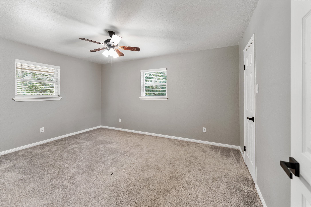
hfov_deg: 104.3
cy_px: 104
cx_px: 156
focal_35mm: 14
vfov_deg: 81.2
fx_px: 121
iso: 100
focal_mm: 14
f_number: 2.8
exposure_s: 1/13
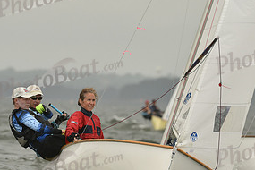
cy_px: 110
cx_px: 170
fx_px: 4760
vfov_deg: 2.0
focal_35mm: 672
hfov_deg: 3.1
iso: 320
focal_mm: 330
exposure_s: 1/1250
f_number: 6.3
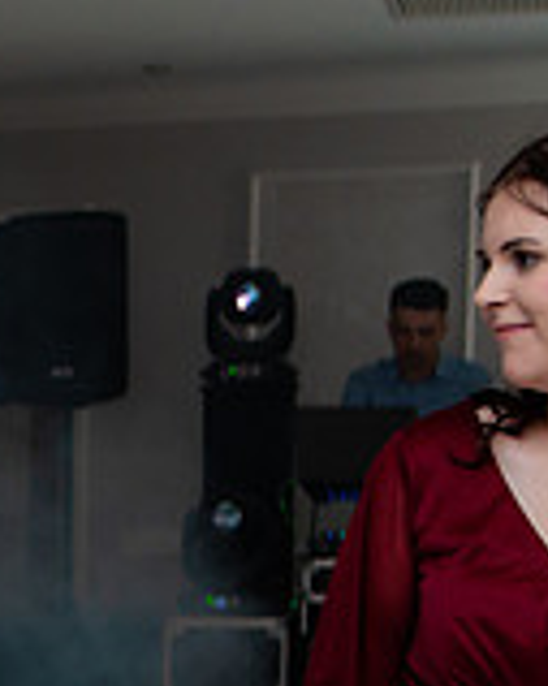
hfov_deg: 11.2
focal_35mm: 127
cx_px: -478
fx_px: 2577
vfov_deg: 14.7
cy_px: 831
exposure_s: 1/200
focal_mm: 35
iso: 1250
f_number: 2.8
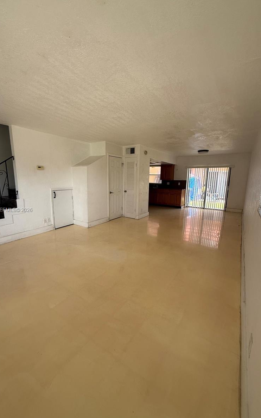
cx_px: 125
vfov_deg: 101.5
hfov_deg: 74.8
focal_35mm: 15
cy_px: 210
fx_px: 171
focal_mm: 2.22
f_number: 2.2
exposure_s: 1/189
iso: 64
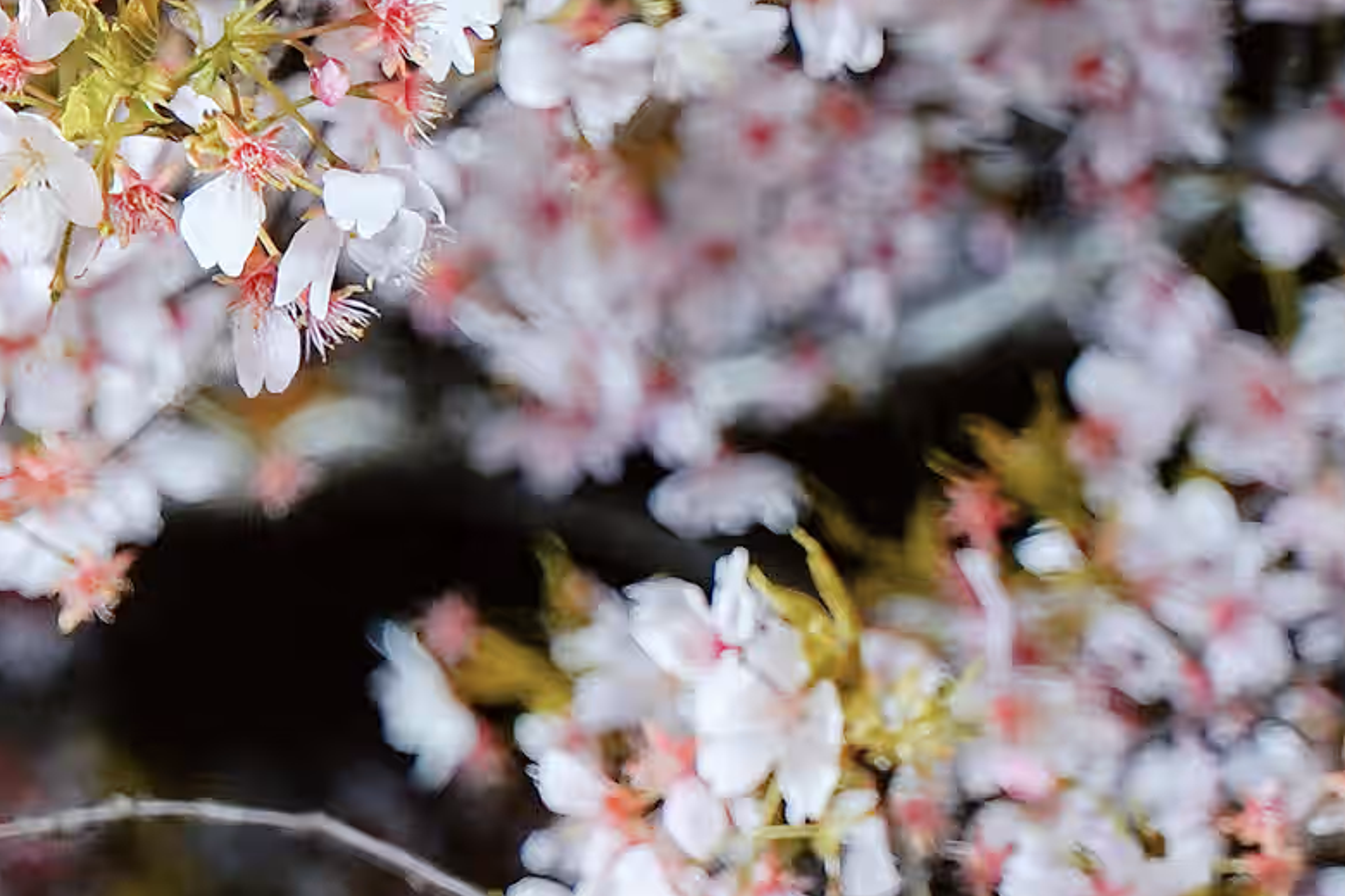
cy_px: -112
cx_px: -1471
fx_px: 9190
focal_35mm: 246
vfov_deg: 5.6
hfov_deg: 7.9
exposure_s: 1/160
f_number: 2.8
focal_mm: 50
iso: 1600
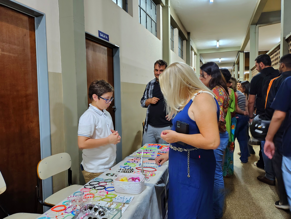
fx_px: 210
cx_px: 146
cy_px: 110
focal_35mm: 25
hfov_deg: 69.4
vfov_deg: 54.9
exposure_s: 1/20
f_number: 1.7
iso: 2182
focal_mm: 4.71
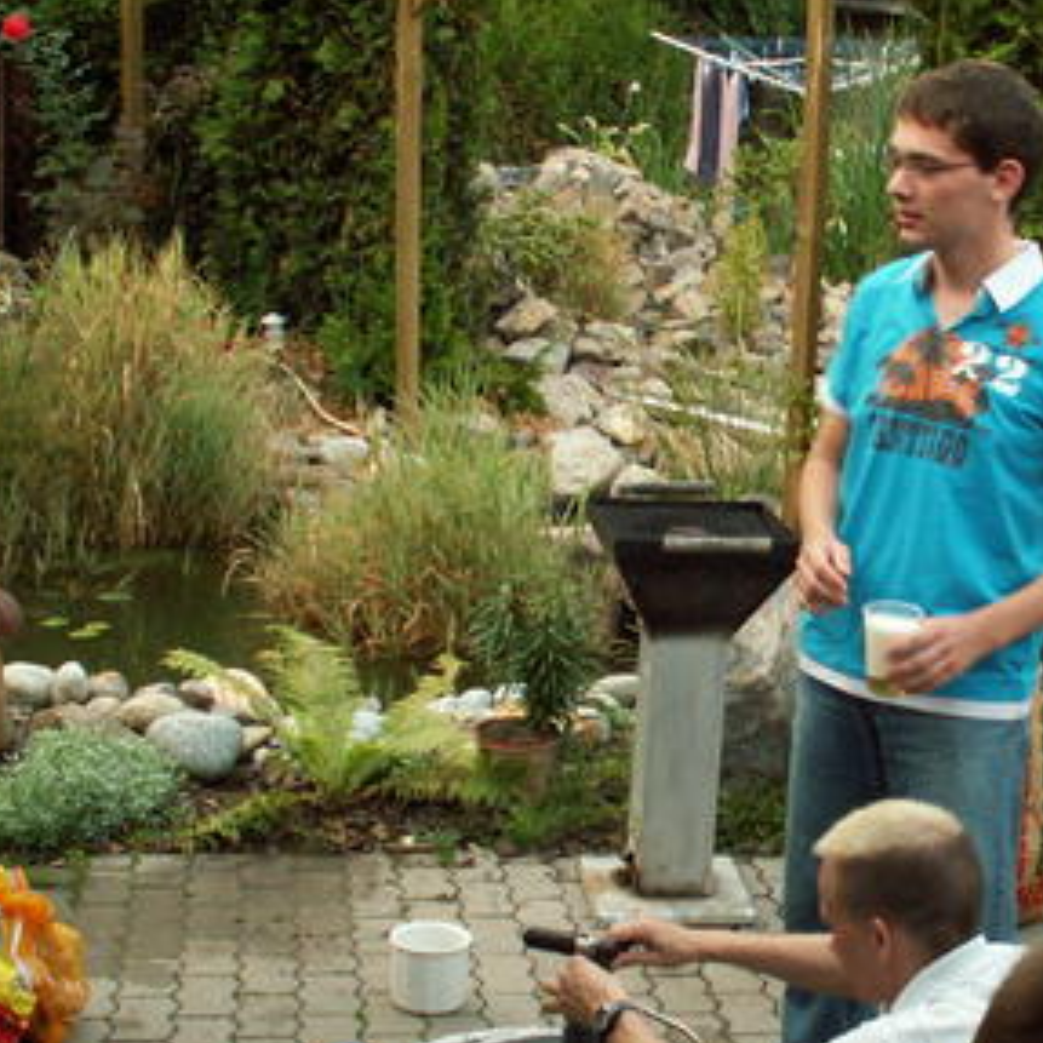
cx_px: 818
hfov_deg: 24.6
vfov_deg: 25.0
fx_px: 2352
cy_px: 632
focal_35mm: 69
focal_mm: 5.86
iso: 80
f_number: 2.8
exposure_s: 1/40
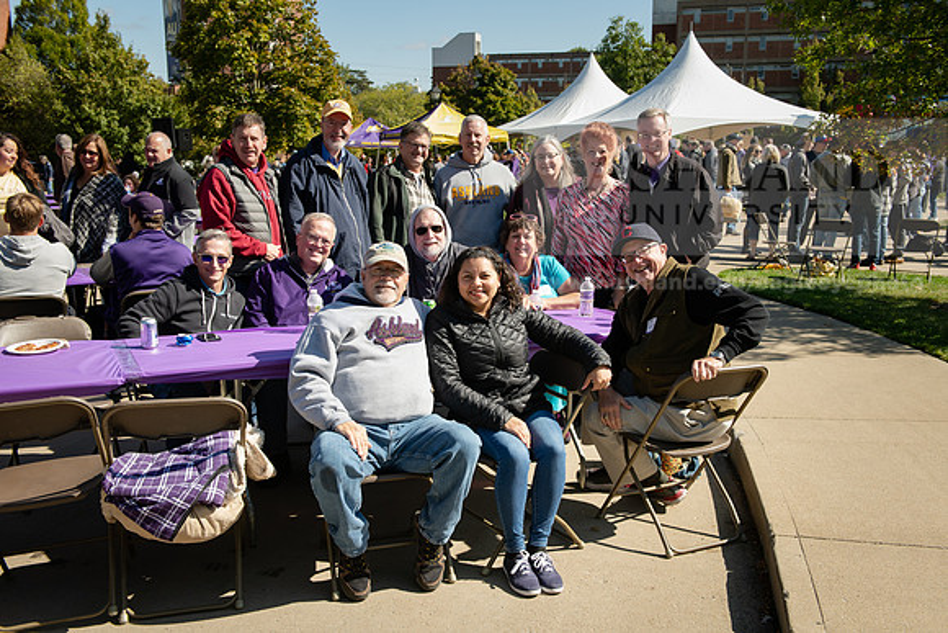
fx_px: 948
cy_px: 316
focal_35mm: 36
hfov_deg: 53.1
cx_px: 474
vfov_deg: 36.9
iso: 250
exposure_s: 1/400
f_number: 7.1
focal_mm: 36
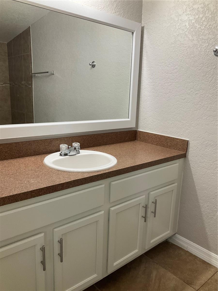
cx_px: 109
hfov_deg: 48.2
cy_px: 146
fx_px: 244
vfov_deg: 61.7
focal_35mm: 29
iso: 80
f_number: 1.8
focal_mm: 3
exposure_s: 1/60
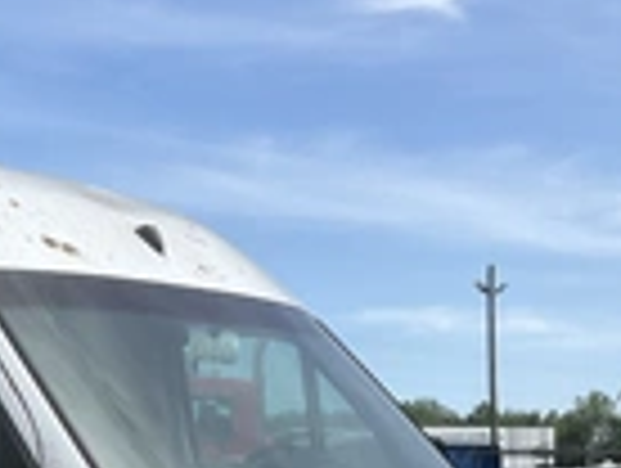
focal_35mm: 84
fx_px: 1510
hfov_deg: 22.4
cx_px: 4
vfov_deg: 16.8
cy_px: 585
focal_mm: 3
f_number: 1.8
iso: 25
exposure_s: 1/1534
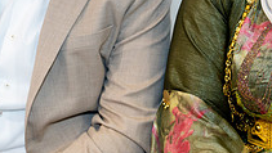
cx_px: 119
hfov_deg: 14.9
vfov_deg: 8.4
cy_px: -15
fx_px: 1039
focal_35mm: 144
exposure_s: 1/250
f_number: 2.8
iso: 800
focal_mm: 50
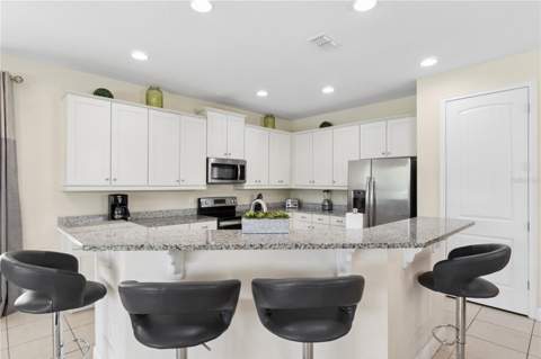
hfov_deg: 90.1
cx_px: 270
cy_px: 180
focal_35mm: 18
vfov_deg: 67.3
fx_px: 270
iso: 400
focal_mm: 12
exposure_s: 1/15
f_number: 11
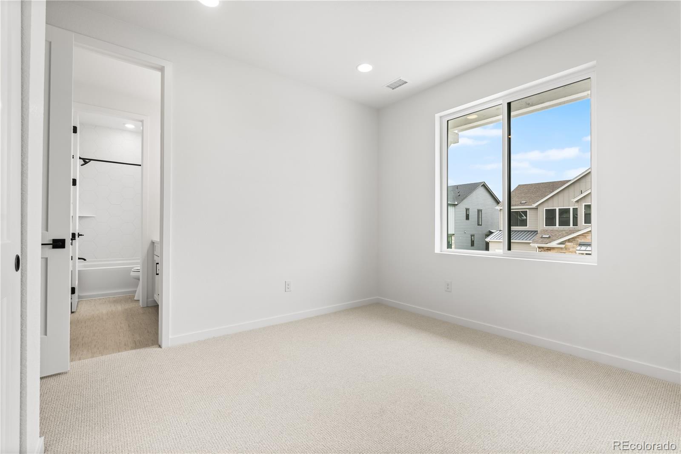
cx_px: 340
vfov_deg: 72.0
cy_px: 227
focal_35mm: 16
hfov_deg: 95.0
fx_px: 312
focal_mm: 16.5
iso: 125
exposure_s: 1/8
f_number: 8
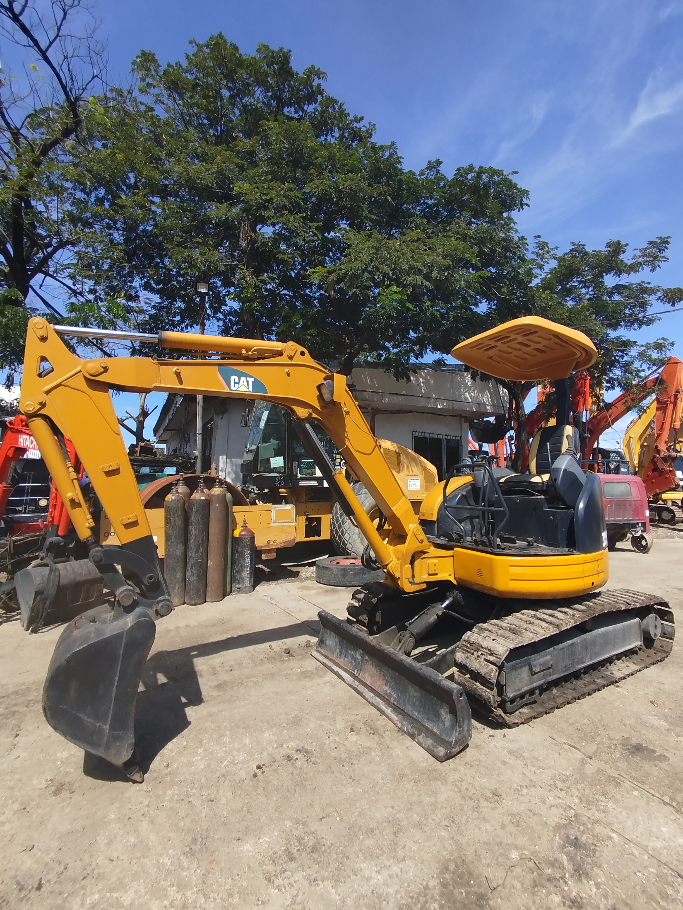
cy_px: 455
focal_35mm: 15
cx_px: 342
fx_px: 395
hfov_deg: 81.7
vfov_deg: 98.2
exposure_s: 1/1035
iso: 50
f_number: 2.2
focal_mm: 1.65
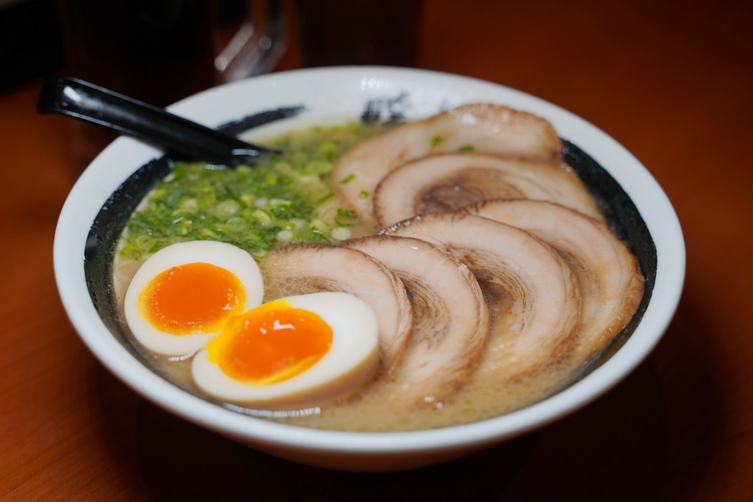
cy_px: 251
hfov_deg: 38.9
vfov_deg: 26.5
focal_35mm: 51
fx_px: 1067
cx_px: 376
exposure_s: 1/60
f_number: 4
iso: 100
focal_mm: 51
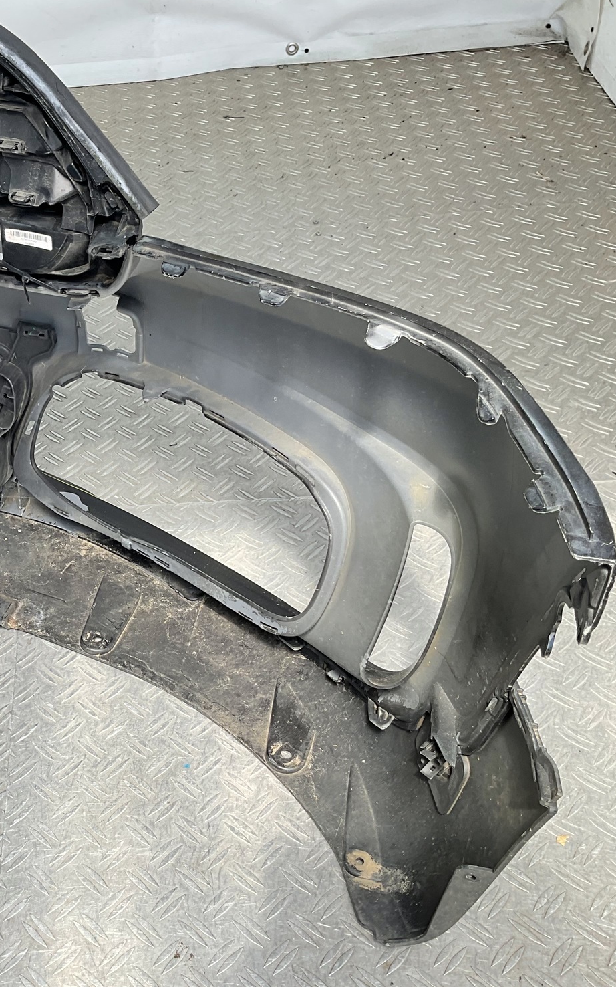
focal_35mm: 42
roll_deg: +8.5
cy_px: 498
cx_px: 21
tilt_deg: -41.9
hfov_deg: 28.9
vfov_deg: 47.2
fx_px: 1129
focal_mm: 3
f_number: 1.8
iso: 16
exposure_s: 1/184
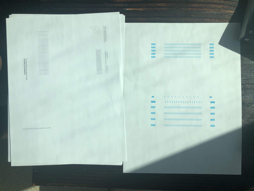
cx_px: 127
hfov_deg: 63.4
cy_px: 96
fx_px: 205
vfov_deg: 49.7
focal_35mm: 28
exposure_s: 1/1279
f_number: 1.8
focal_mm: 3.99
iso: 20
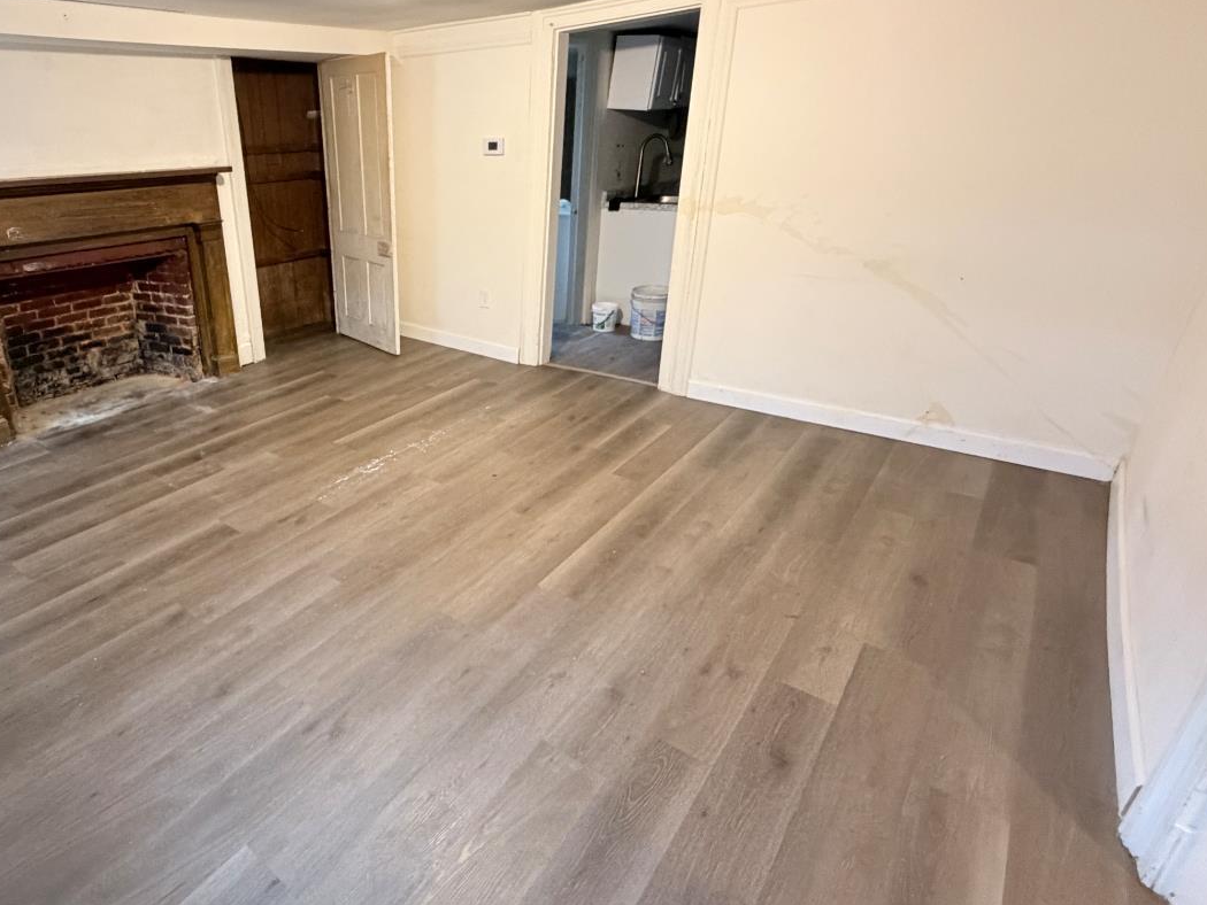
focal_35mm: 20
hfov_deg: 79.3
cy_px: 413
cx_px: 412
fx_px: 698
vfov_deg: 65.9
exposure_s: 1/60
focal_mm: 2.22
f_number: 2.2
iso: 640
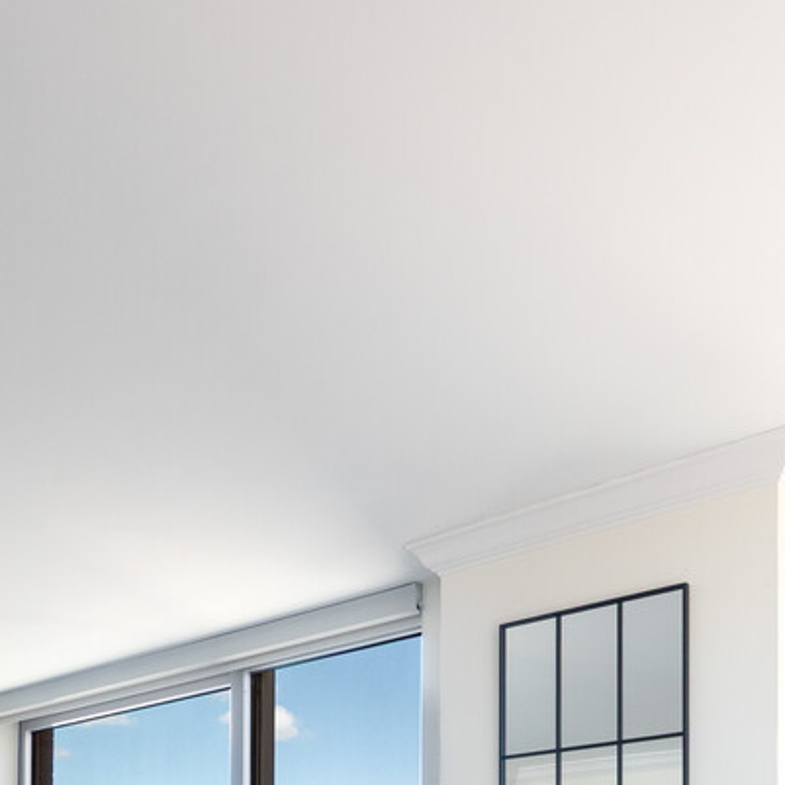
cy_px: 967
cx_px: 248
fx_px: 1206
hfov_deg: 35.6
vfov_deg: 30.1
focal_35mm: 47
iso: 100
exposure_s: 1/800
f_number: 4
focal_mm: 8
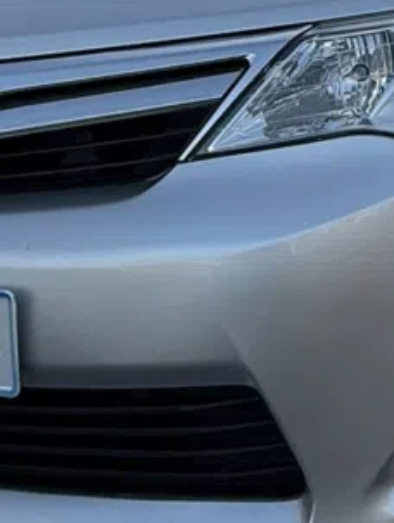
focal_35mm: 63
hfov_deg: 22.8
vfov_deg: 29.3
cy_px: 41
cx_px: 346
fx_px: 954
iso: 64
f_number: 2.2
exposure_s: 1/1312
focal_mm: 2.22
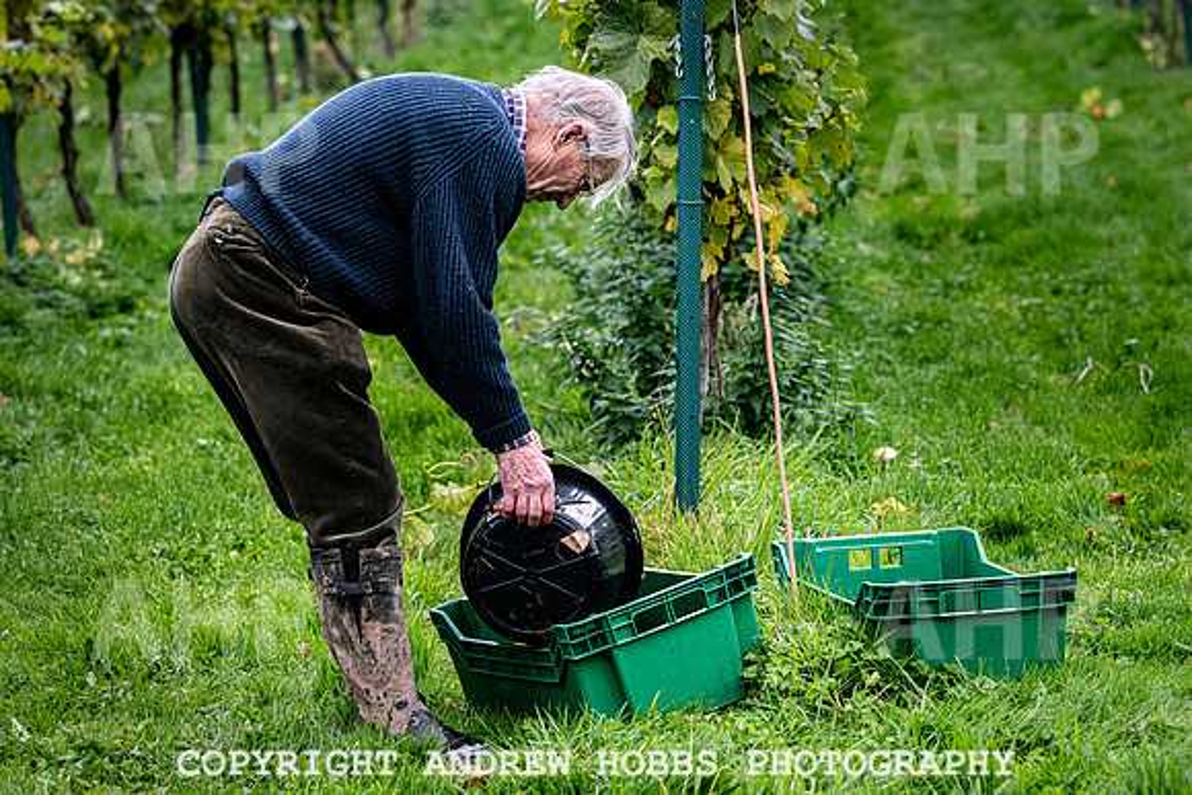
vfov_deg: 9.9
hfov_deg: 14.8
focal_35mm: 139
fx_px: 4597
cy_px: 332
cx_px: 697
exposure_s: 1/500
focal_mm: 105
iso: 500
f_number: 4
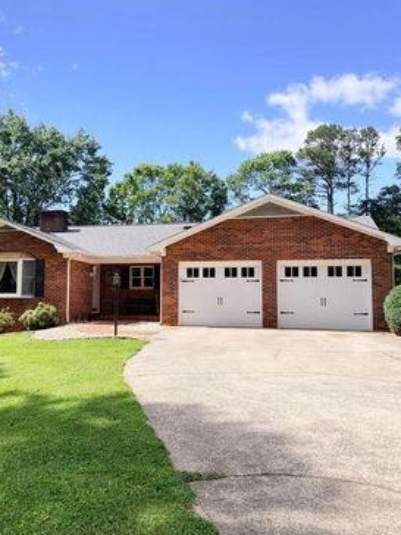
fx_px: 510
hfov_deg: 42.6
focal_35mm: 33
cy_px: 265
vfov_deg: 55.4
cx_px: 148
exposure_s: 1/2597
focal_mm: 6.76
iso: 64
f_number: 1.78
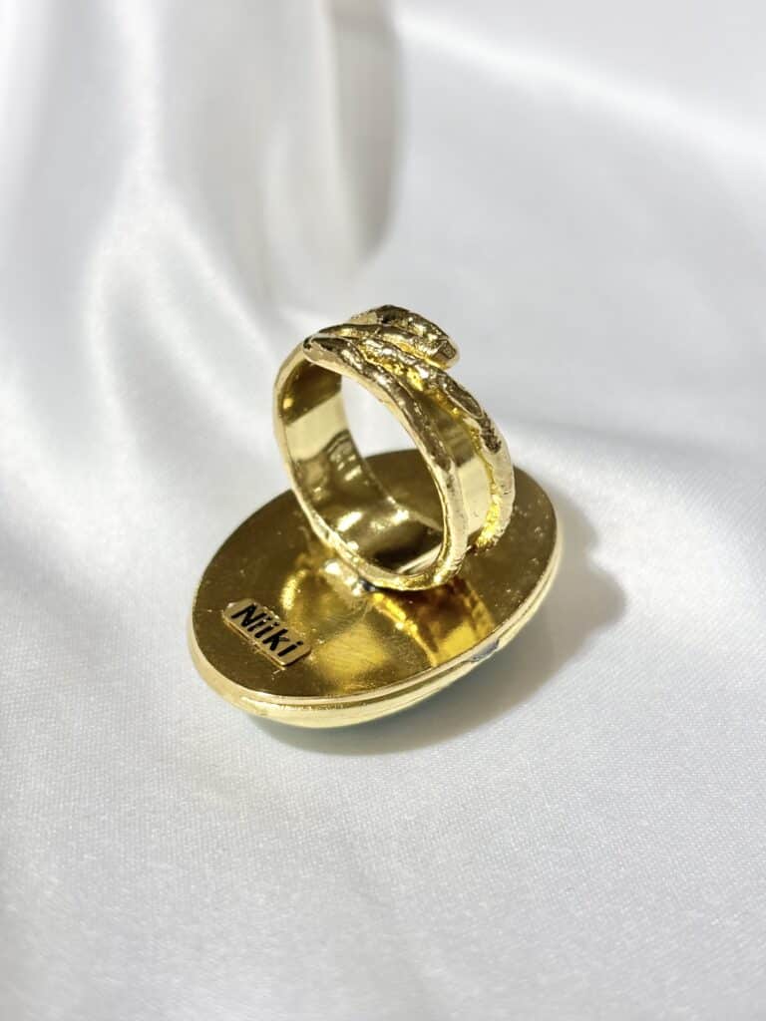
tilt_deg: -41.1
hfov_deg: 28.0
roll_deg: +5.2
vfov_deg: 36.8
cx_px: 383
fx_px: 1534
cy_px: 510
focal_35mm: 52
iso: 32
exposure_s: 1/270
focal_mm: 5.96
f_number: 1.6
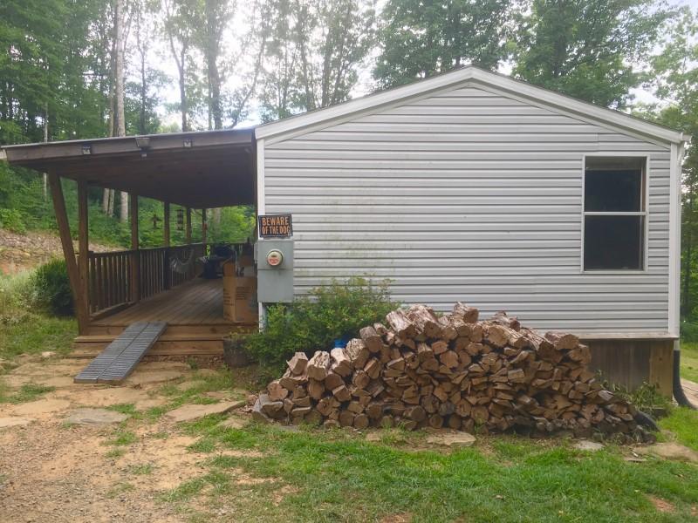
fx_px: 585
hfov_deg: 61.7
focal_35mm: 29
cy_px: 262
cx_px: 349
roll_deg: +1.0
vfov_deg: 48.2
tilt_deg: -0.7
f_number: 2.2
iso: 25
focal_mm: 4.15
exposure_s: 1/135
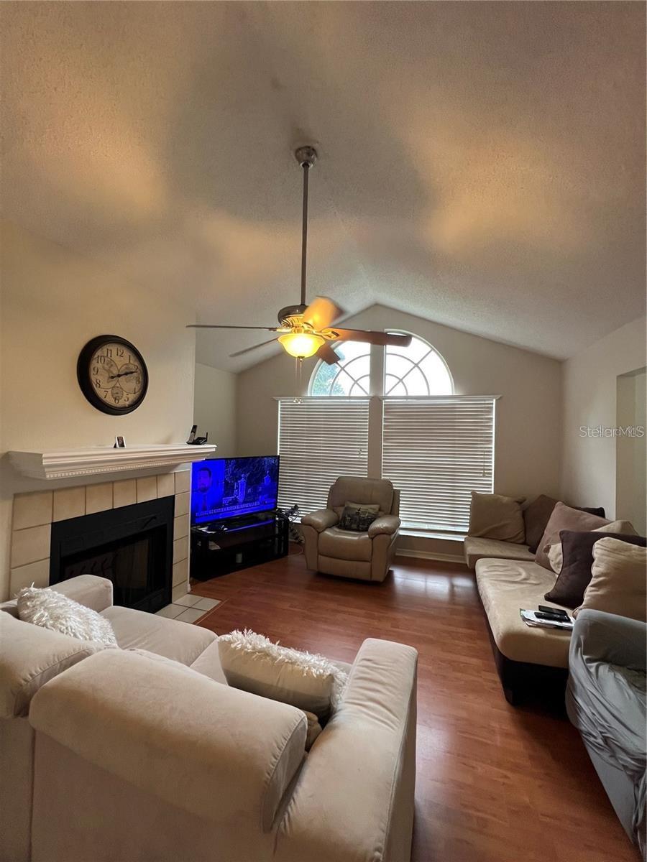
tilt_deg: -0.1
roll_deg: -1.3
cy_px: 431
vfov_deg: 106.2
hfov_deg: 89.9
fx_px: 324
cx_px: 324
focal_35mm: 13
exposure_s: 1/120
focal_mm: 1.57
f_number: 1.8
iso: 250
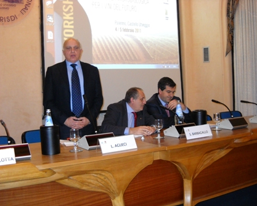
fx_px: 327
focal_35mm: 43
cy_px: 103
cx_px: 134
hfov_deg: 42.9
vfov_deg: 34.9
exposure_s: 1/30
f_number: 3.1
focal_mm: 6.72
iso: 400
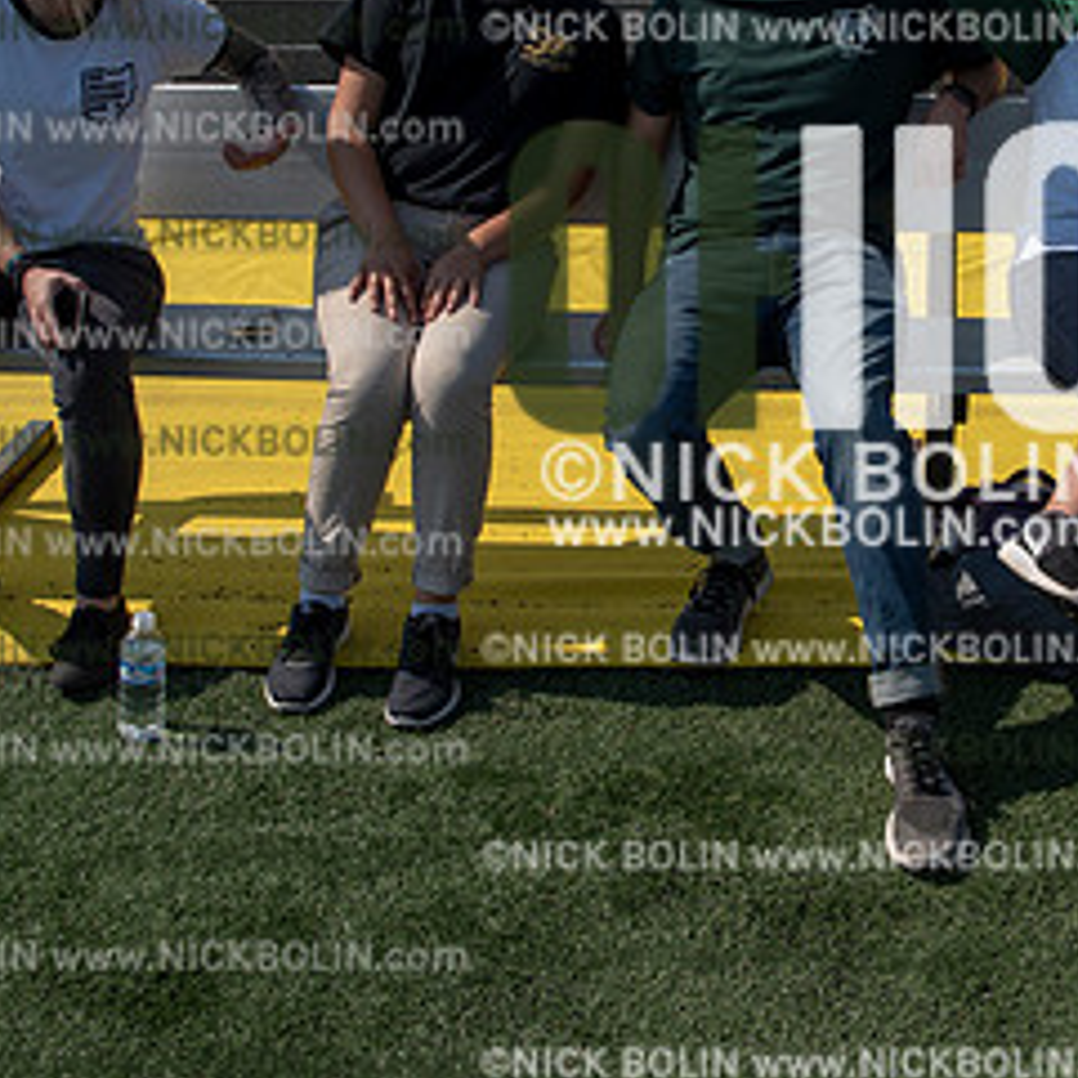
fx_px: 1726
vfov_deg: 34.3
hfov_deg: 33.9
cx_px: 823
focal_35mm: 49
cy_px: 338
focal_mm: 24
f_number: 5.6
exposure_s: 1/1600
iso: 200
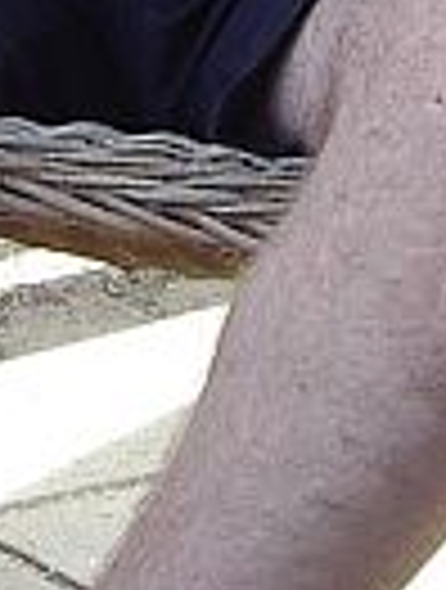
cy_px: -401
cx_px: 257
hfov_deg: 4.9
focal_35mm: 307
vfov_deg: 6.3
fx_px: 5248
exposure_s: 1/80
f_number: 3.4
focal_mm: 9.6
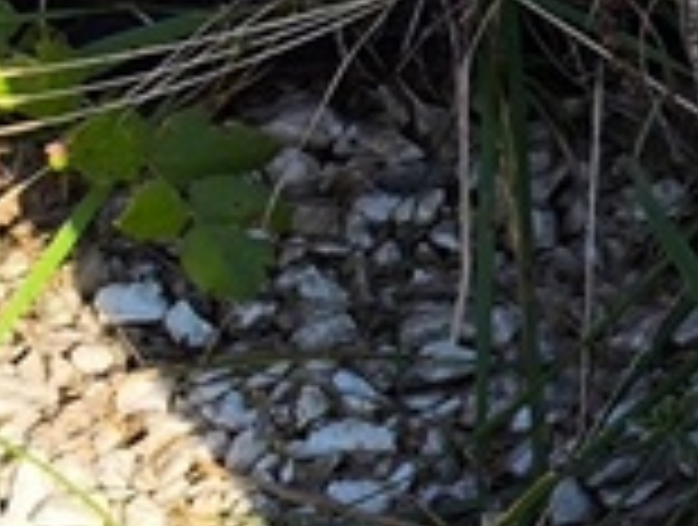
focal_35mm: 257
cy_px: -238
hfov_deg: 7.2
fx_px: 5194
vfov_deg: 5.8
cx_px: 1668
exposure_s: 1/927
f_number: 1.7
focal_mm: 4.71
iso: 50
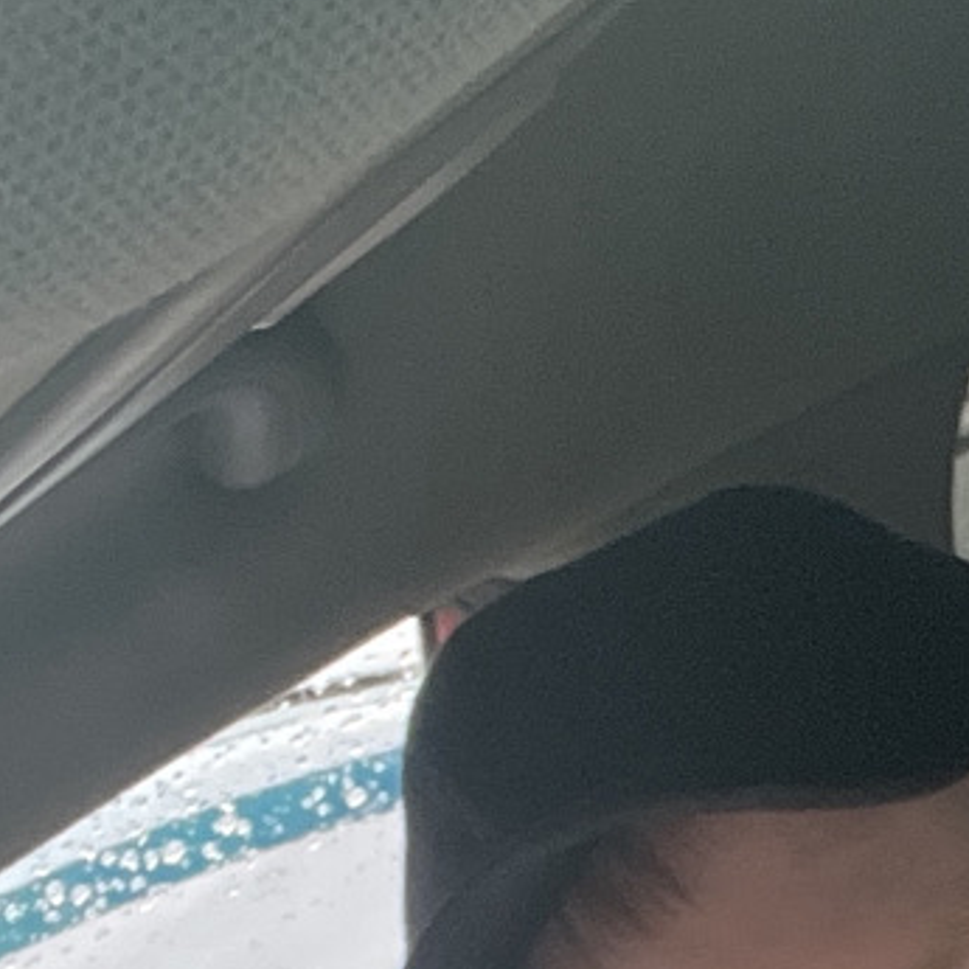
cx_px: 1382
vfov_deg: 13.3
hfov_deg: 14.0
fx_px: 3737
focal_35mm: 118
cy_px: 1747
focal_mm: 2.71
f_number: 2.2
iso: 100
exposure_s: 1/78
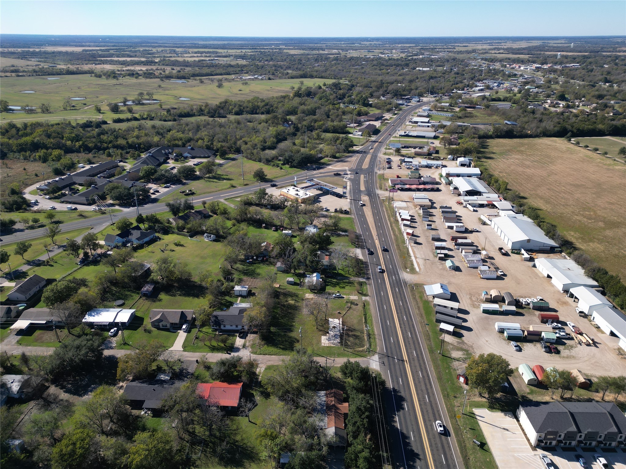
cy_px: 234
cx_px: 313
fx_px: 434
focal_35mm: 24
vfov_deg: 56.8
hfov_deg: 71.6
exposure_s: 1/2000
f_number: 1.7
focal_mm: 6.72
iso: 100
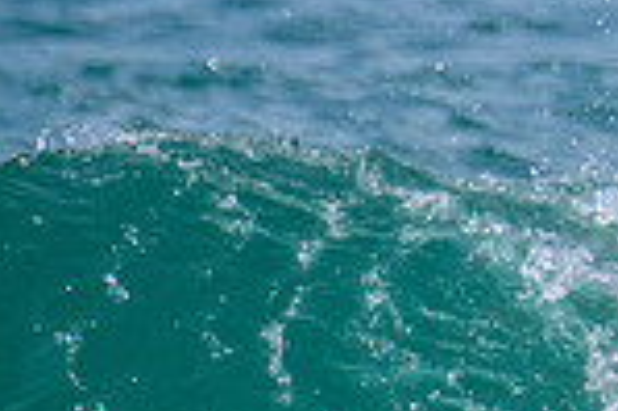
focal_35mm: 4264
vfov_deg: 0.3
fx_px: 73117
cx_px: 1427
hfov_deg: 0.5
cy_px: 660
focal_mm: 800
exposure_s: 1/2000
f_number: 11
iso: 900
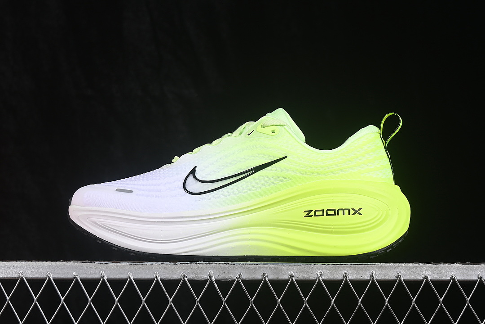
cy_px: 162
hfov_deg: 27.0
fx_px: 1010
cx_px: 242
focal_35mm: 75
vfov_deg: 18.2
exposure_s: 1/80
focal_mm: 50
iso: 160
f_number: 8
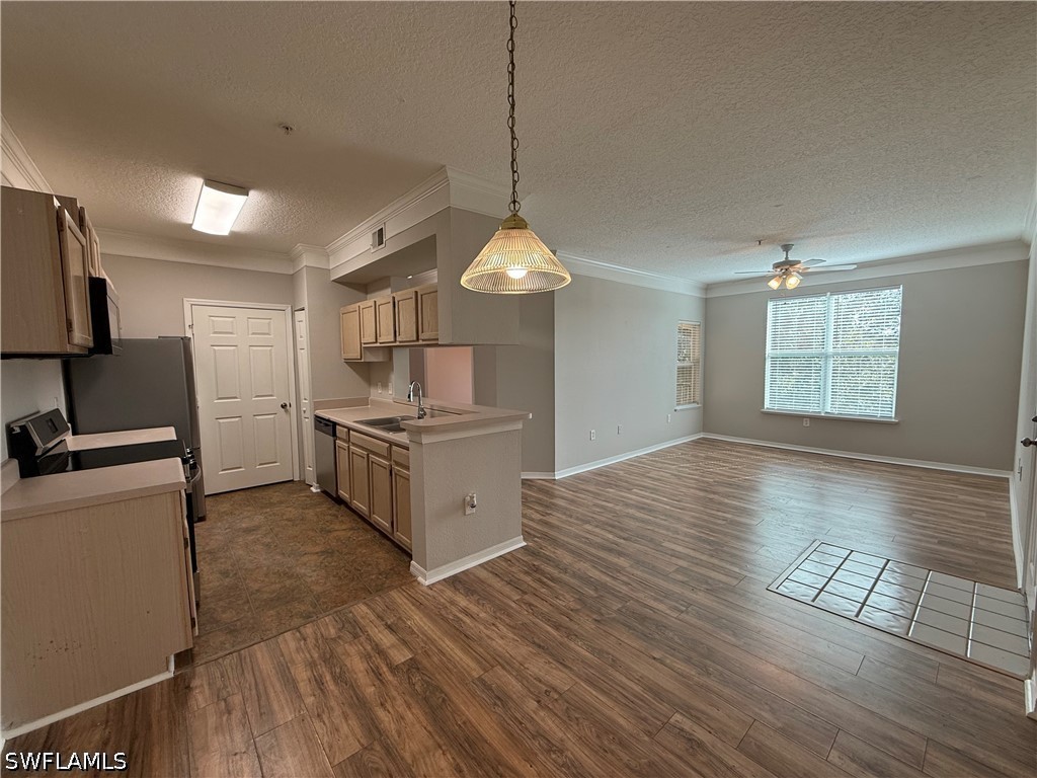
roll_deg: +0.3
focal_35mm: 14
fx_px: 419
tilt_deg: -4.5
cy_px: 389
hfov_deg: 102.1
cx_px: 518
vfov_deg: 85.7
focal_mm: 2.22
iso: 100
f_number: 2.2
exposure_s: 1/120
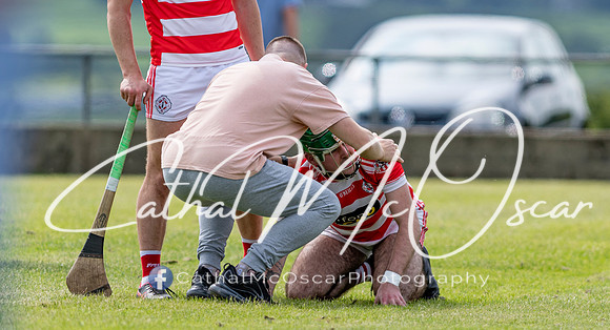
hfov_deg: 3.1
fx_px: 11143
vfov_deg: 1.7
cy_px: 156
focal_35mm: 695
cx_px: 361
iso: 100
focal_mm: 300
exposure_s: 1/1600
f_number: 2.8
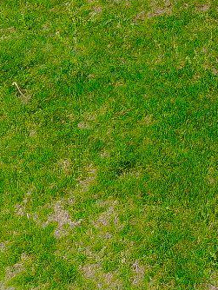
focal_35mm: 147
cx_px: 498
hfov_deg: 9.2
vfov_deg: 12.3
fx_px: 1233
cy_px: -240
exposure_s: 1/447
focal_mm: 4.5
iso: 100
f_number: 2.8
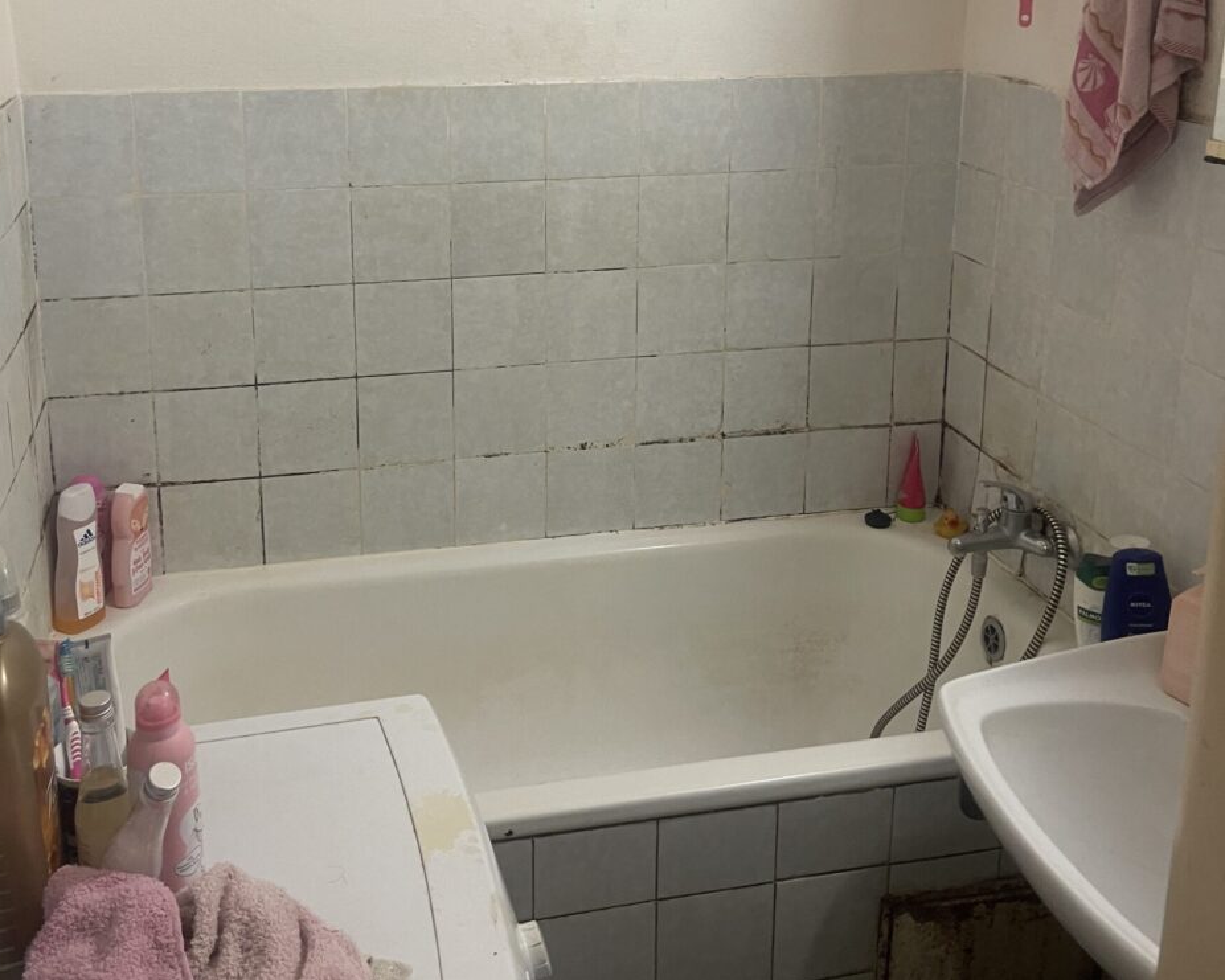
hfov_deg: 63.9
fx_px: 979
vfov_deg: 53.2
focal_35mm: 27
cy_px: 487
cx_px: 550
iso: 160
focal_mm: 5.1
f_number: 1.6
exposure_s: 1/50
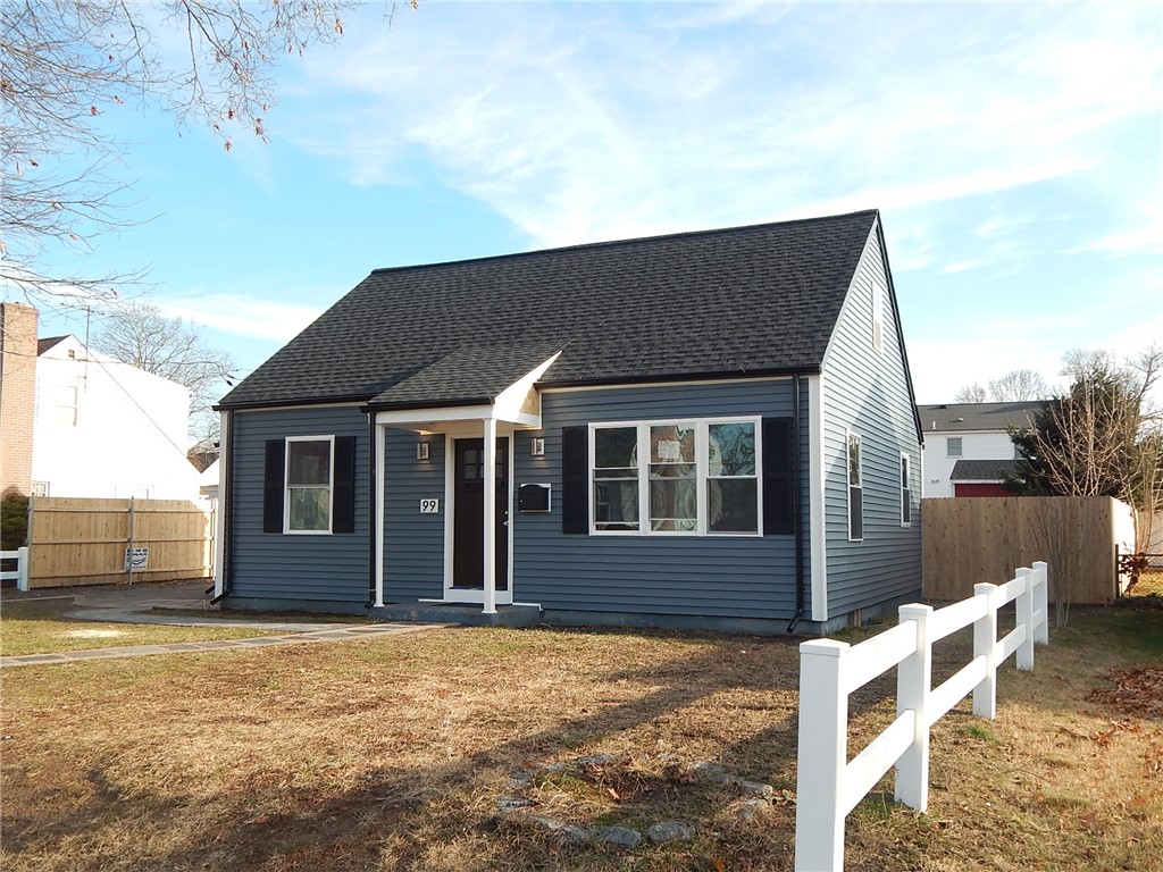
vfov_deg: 45.4
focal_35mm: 31
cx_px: 582
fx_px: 1042
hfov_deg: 58.4
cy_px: 436
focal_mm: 5.6
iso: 125
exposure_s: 1/500
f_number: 3.2
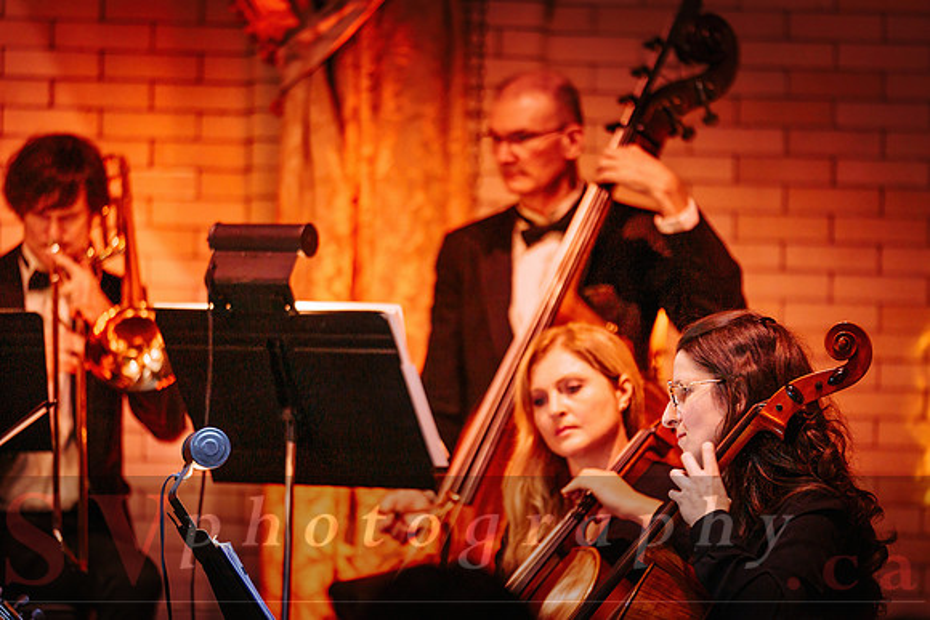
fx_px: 5116
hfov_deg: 10.4
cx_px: 465
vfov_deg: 6.9
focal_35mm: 198
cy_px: 310
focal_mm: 198
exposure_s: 1/60
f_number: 2.8
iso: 1000
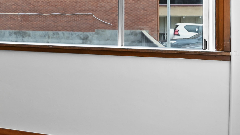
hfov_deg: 24.9
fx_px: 388
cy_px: 35
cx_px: -134
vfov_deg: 19.6
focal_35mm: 61
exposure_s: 1/8
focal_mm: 14
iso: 100
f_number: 4.5
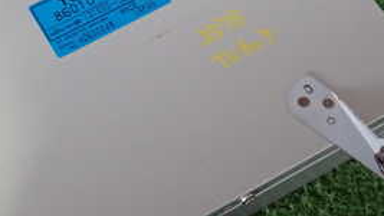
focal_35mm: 93
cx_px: 171
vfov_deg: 12.9
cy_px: 46
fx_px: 947
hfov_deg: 22.9
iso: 640
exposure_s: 1/40
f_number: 2.7
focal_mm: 6.83
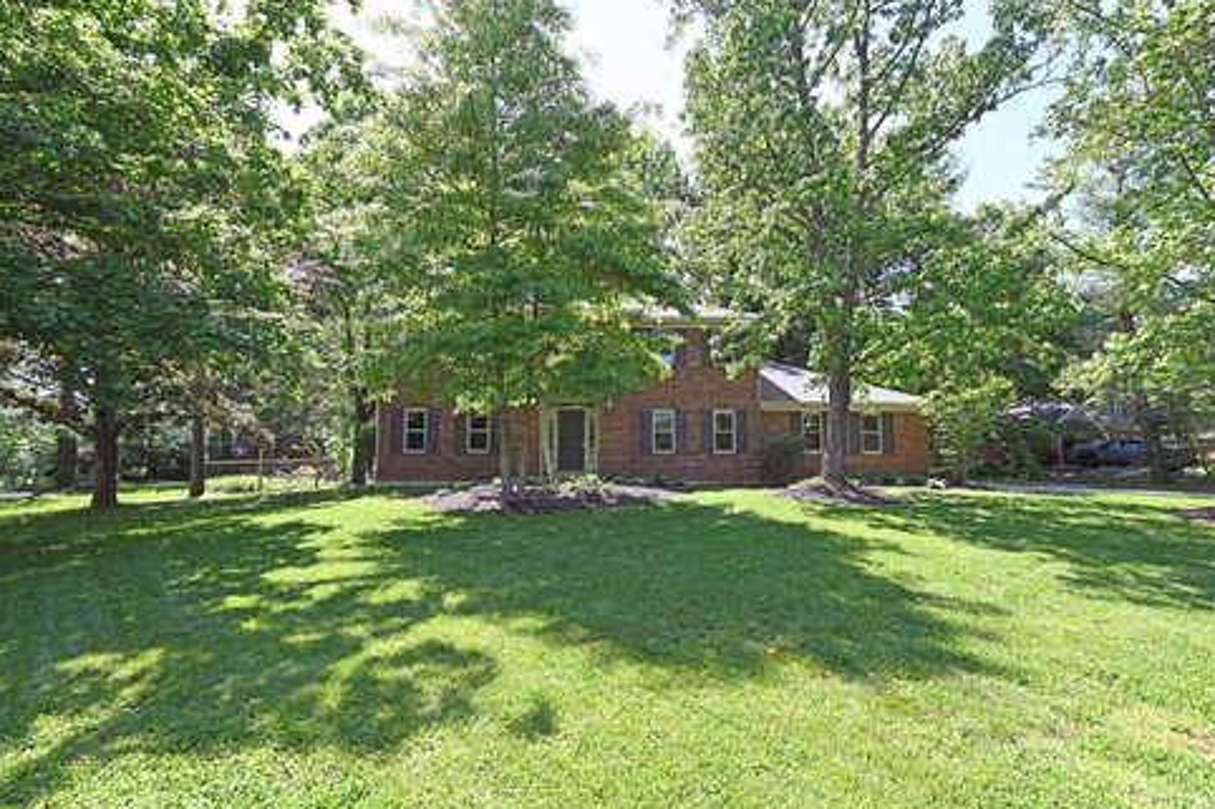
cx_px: 623
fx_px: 574
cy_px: 420
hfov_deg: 93.3
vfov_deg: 70.4
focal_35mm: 17
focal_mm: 16
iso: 180
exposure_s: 1/250
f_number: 5.6
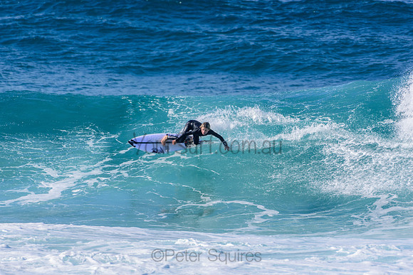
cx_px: 206
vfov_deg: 1.8
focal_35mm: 750
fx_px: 8606
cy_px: 138
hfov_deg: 2.7
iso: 280
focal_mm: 500
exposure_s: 1/2000
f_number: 5.6
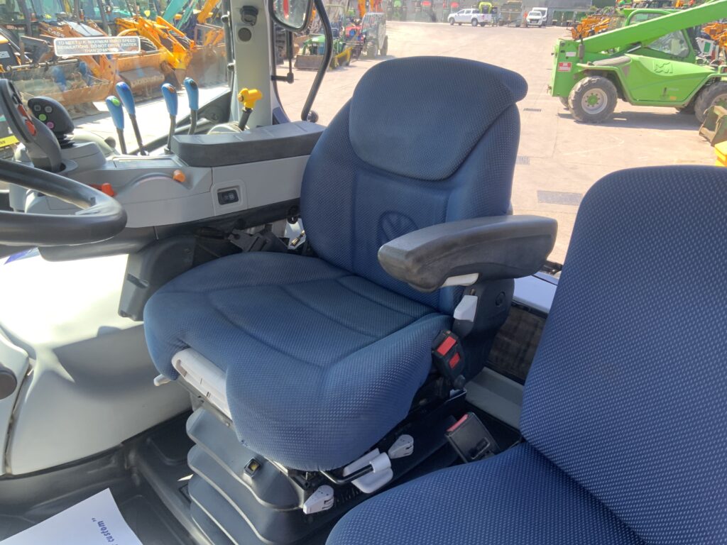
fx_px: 609
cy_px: 272
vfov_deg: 48.2
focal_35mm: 29
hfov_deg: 61.7
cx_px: 364
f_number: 1.8
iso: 25
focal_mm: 3
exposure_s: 1/122
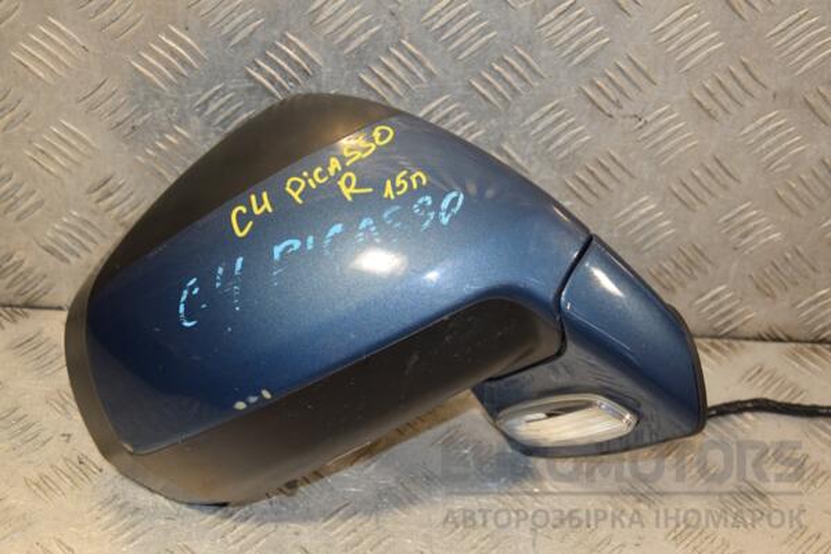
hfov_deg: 29.9
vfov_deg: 20.2
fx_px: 1558
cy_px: 277
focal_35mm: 68
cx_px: 416
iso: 800
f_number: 5.6
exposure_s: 1/200
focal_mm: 45
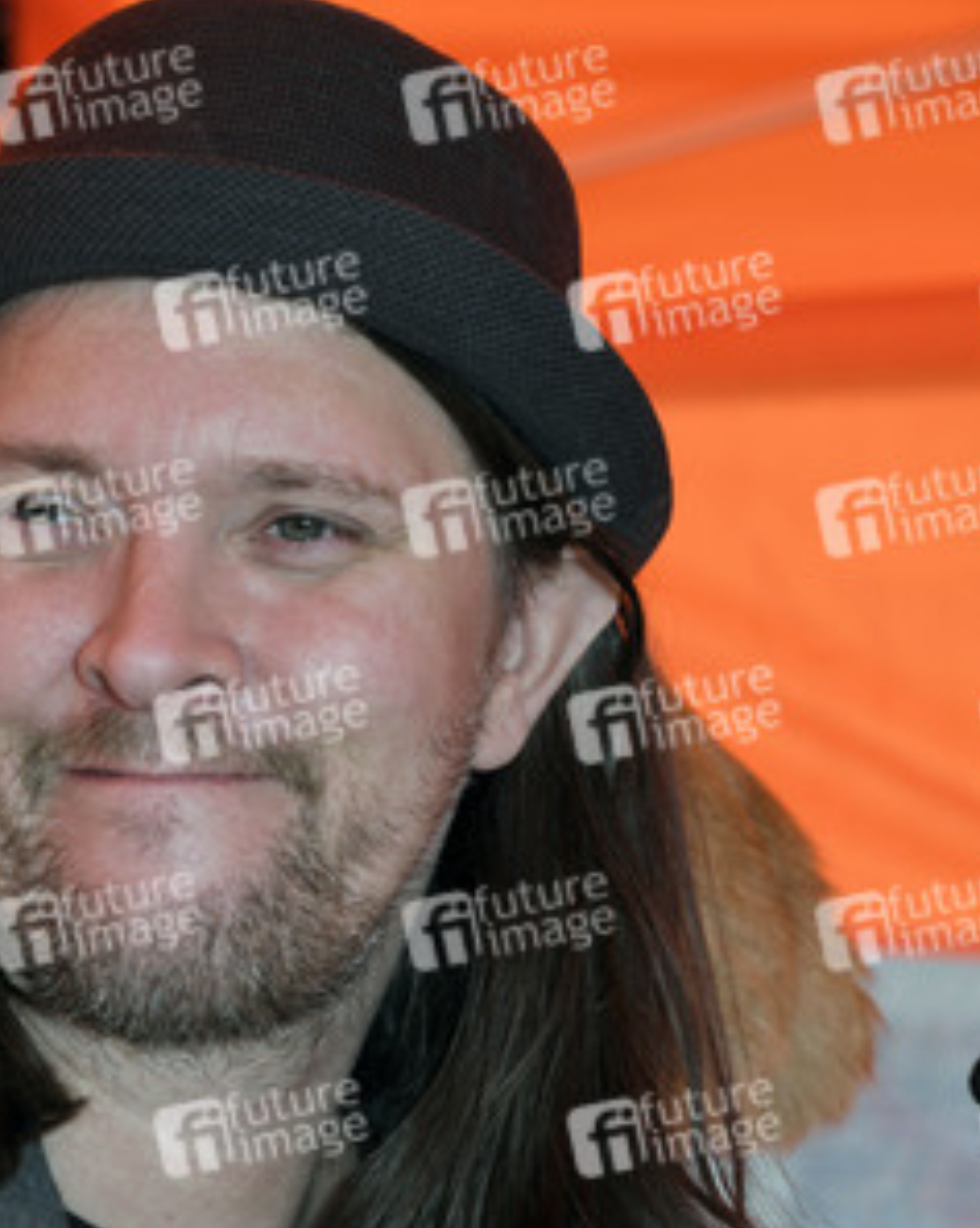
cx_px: 151
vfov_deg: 11.1
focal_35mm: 174
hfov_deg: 8.8
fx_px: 6318
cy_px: 612
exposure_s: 1/160
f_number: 8
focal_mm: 122
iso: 160
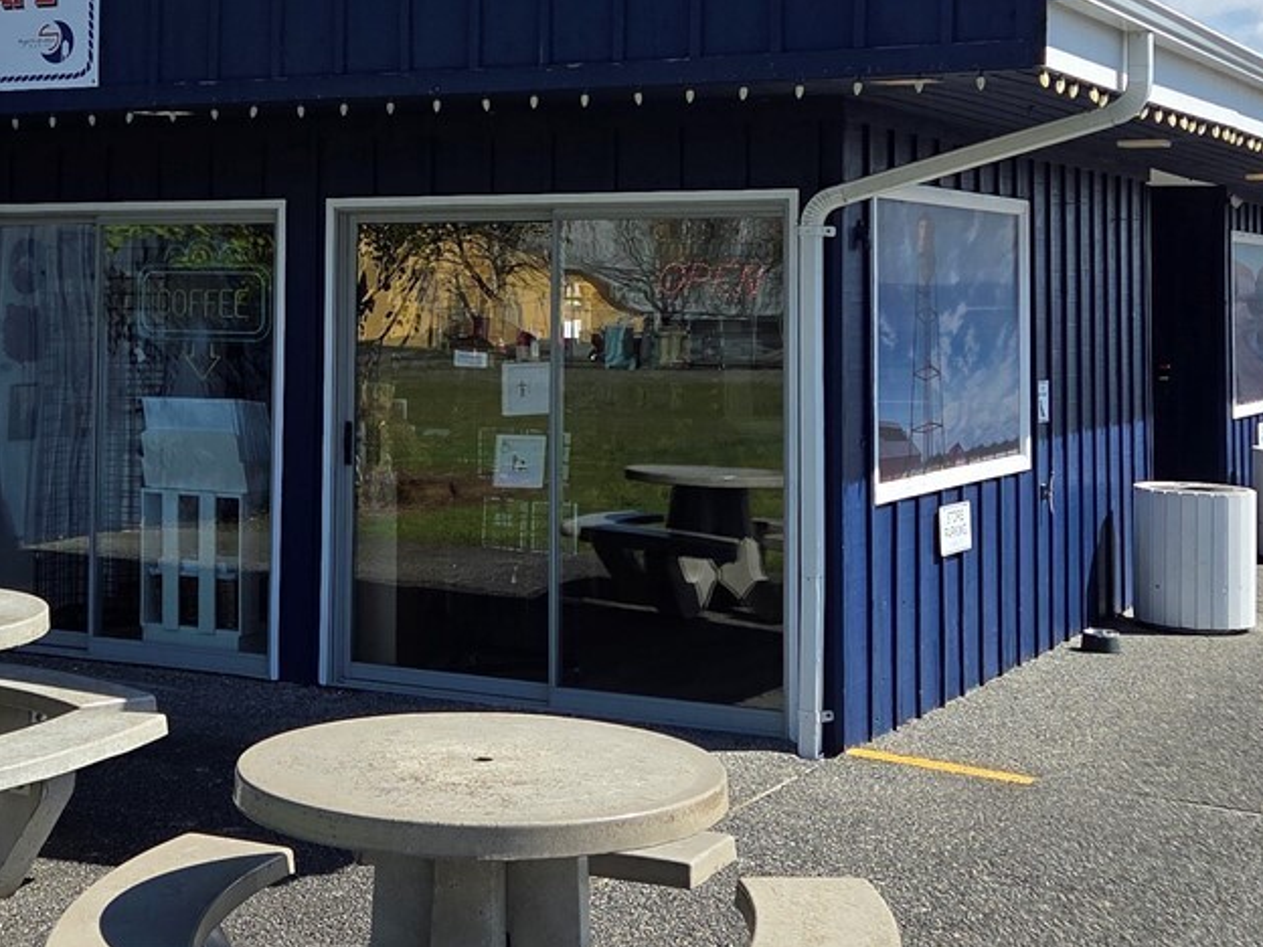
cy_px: 192
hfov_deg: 32.6
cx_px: 482
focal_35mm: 59
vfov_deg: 24.4
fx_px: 2153
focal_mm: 5.4
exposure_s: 1/4771
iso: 80
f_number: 1.8
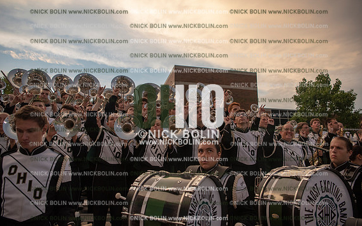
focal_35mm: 25
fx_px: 247
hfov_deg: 72.5
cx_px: 178
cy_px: 115
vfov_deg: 49.3
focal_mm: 24
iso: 800
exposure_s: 1/1250
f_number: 3.2
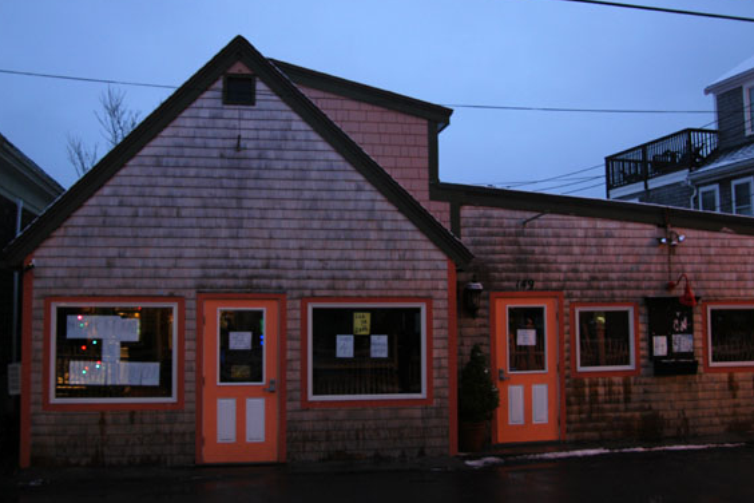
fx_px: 775
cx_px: 380
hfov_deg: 51.9
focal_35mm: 37
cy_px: 250
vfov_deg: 35.9
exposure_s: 1/4
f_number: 3.5
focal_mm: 24
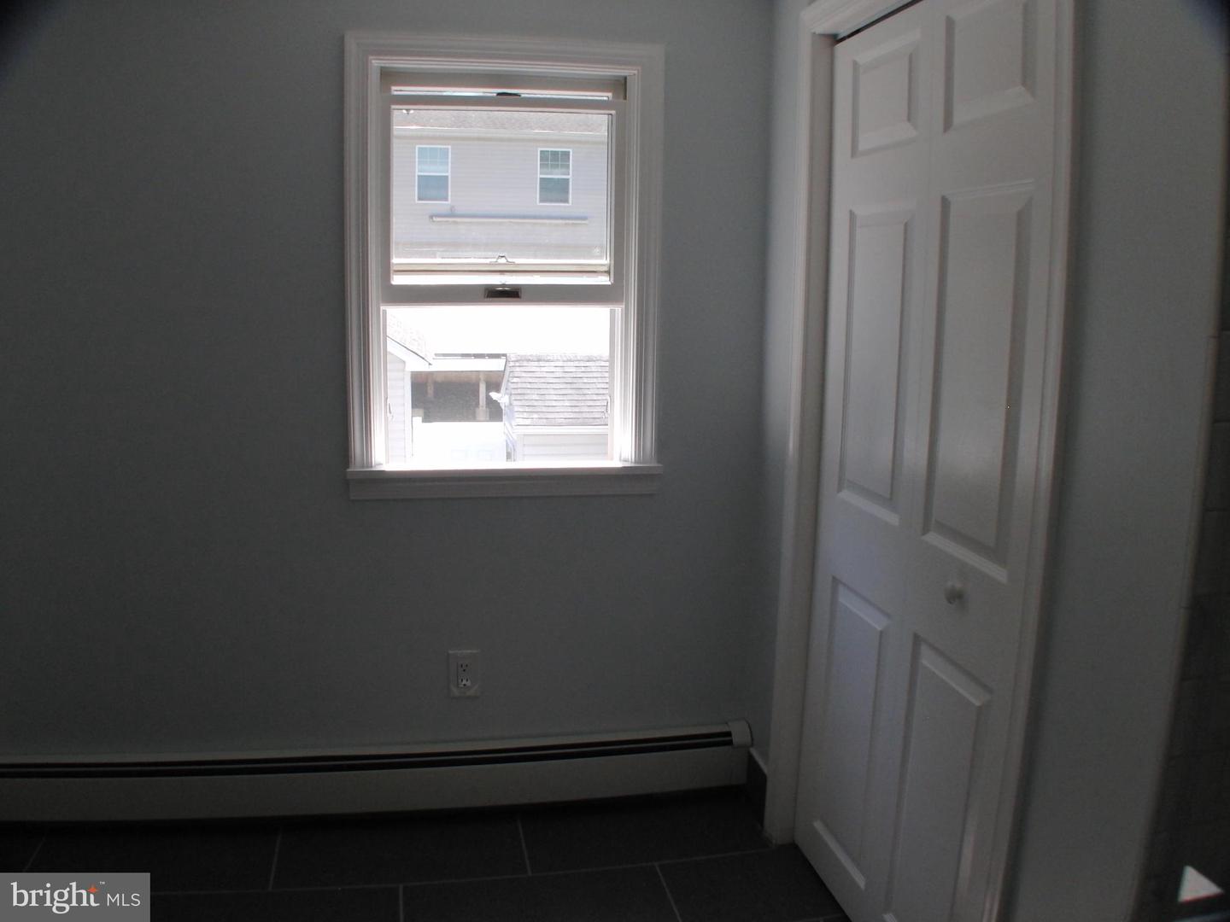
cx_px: 615
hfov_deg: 51.4
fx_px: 1279
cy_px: 461
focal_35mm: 36
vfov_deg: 39.7
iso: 200
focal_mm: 7.3
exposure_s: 1/200
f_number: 4.2
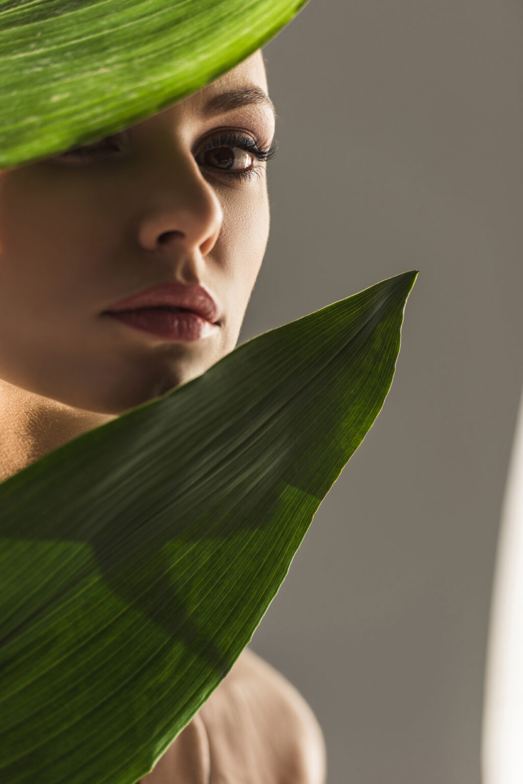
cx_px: 262
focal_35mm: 200
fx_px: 4355
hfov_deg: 6.9
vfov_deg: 10.3
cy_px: 392
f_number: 3.5
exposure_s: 1/640
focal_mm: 200
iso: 160
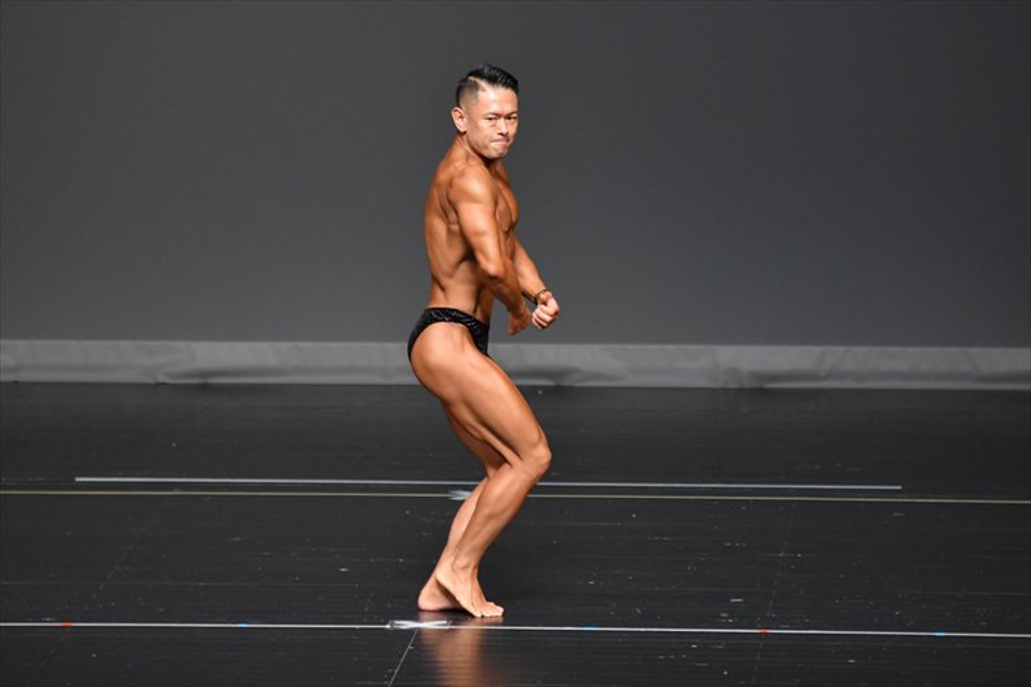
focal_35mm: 345
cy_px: 344
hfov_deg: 6.0
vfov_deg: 4.0
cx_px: 516
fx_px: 9876
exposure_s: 1/400
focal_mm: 230
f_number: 5.6
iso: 2500
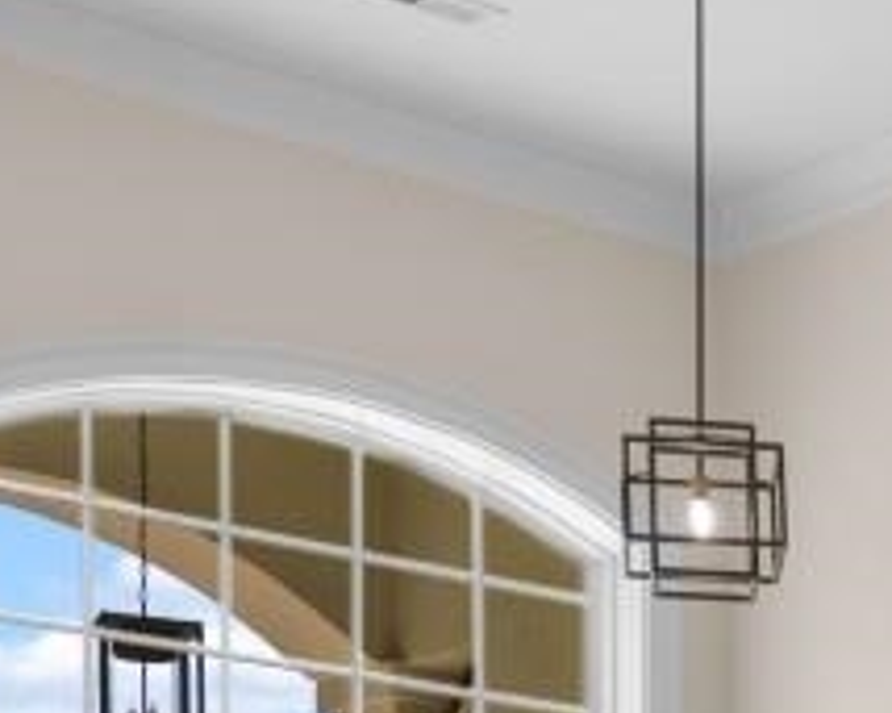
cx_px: 1592
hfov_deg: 14.1
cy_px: 1326
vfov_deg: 11.7
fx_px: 3193
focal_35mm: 121
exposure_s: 1/3
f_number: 4.8
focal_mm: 11.5
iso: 100
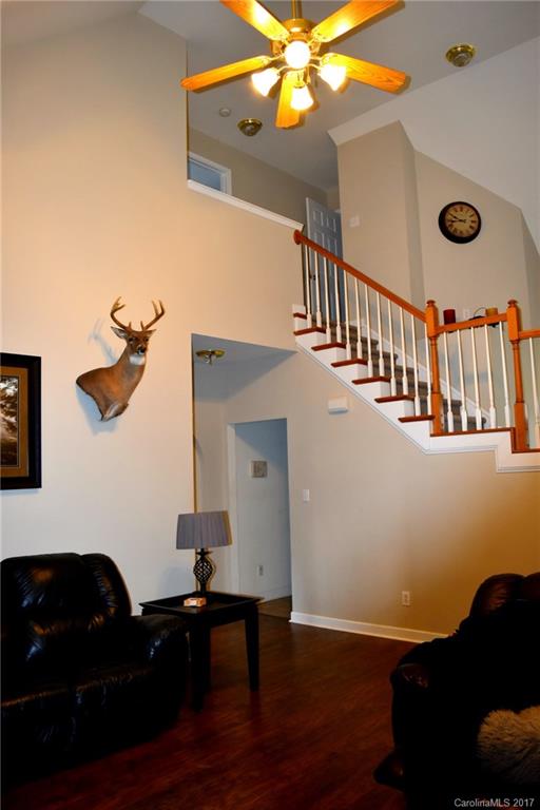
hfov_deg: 47.9
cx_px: 270
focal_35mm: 27
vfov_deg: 67.4
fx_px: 607
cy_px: 405
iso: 800
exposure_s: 1/60
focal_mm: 18
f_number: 4
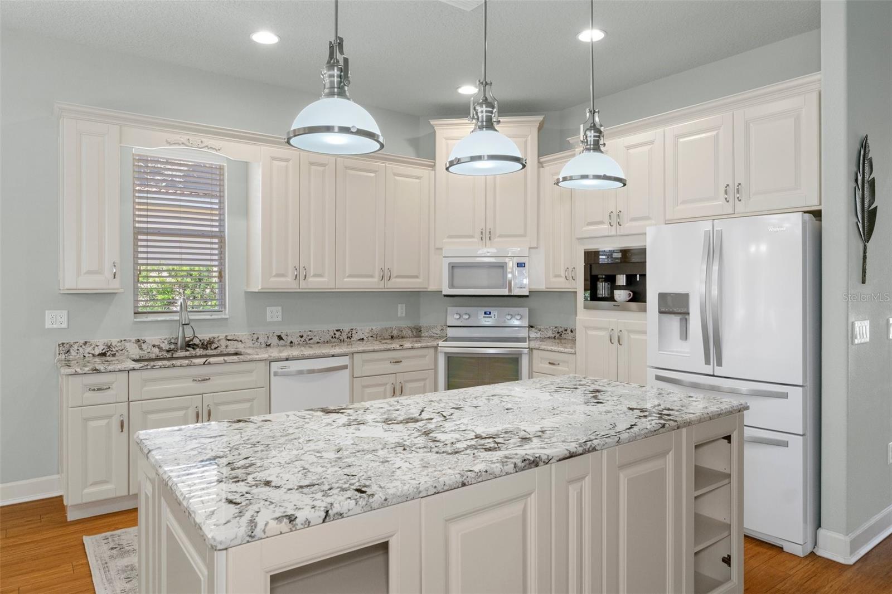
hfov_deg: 77.3
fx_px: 557
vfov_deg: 56.1
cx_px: 446
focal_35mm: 22
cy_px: 297
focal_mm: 15
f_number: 8
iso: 250
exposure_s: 1/6
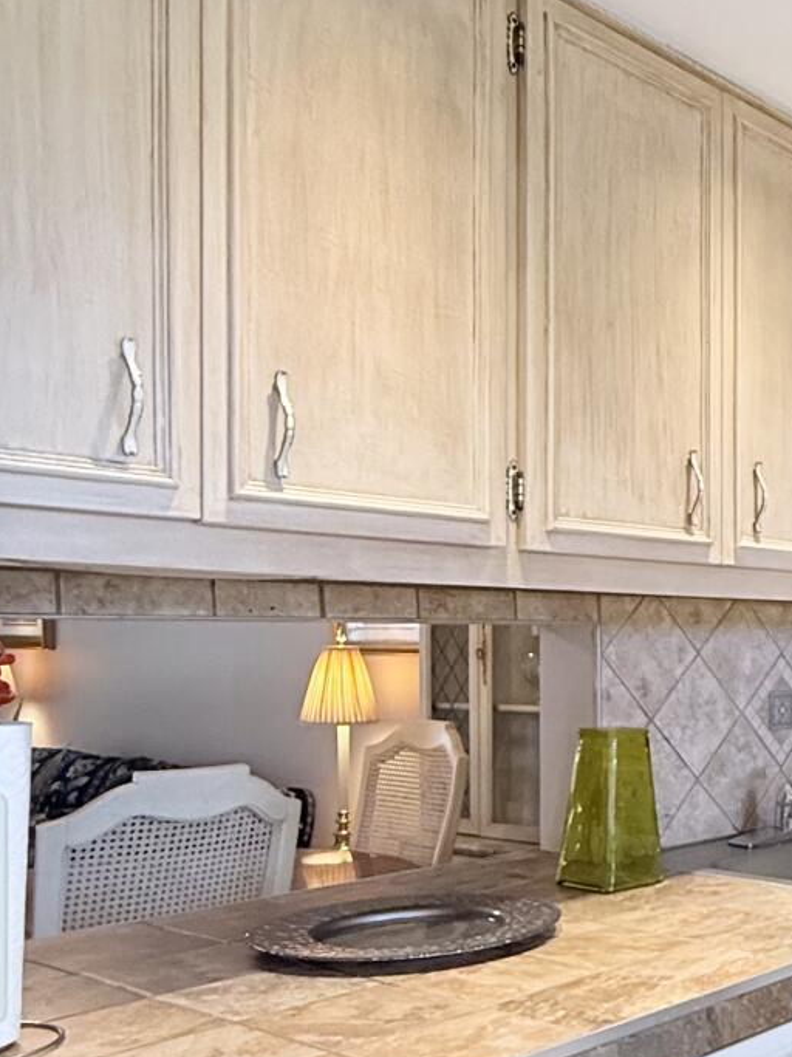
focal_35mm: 41
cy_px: 665
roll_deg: -0.5
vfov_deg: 45.4
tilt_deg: -0.4
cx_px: 1022
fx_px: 1251
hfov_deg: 28.8
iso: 250
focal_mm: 2.22
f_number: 2.2
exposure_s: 1/120
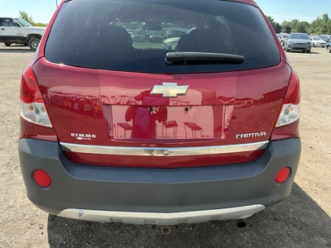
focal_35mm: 28
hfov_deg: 63.4
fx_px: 268
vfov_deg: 49.7
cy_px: 124
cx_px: 166
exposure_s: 1/391
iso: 25
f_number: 1.8
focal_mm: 3
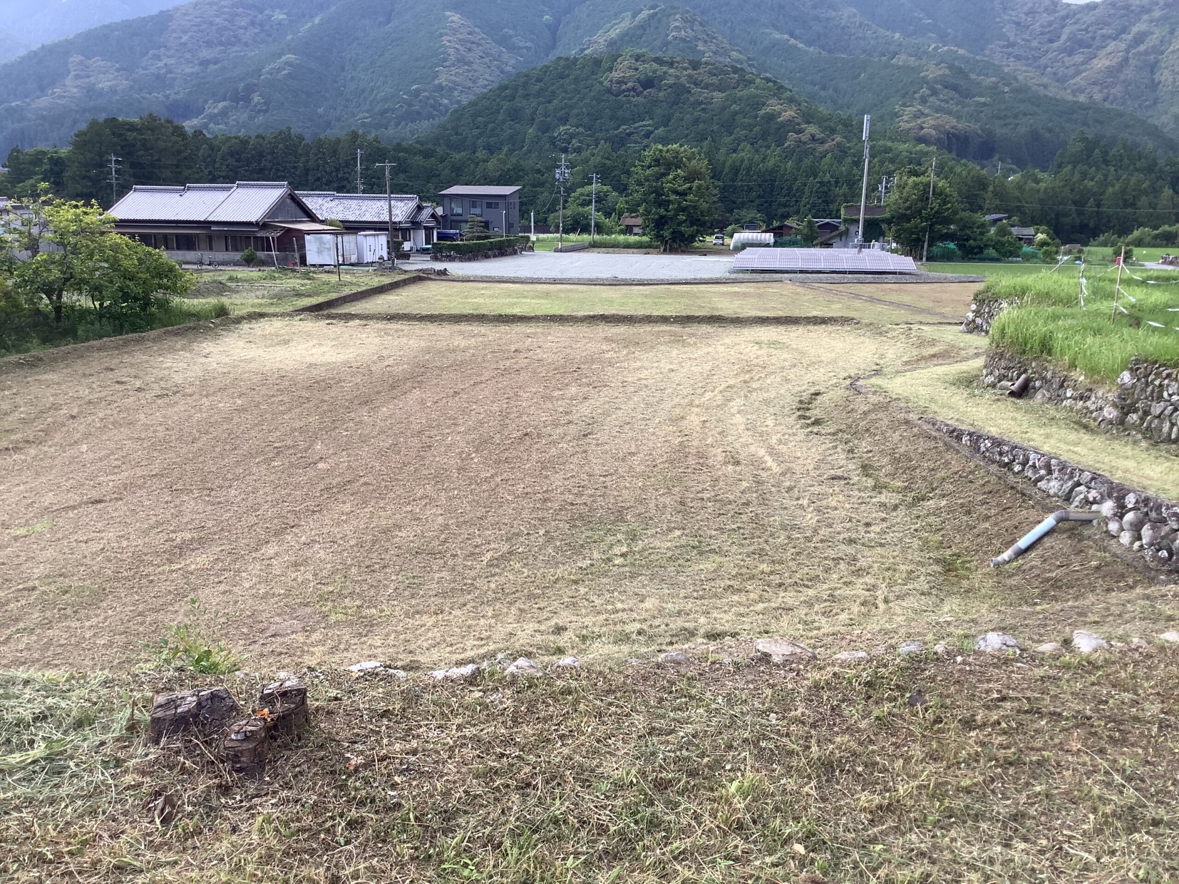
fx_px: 1056
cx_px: 590
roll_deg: -1.1
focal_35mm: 31
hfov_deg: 58.4
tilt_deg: -11.2
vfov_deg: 45.4
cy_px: 442
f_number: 2.4
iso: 25
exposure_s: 1/276
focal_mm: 3.3
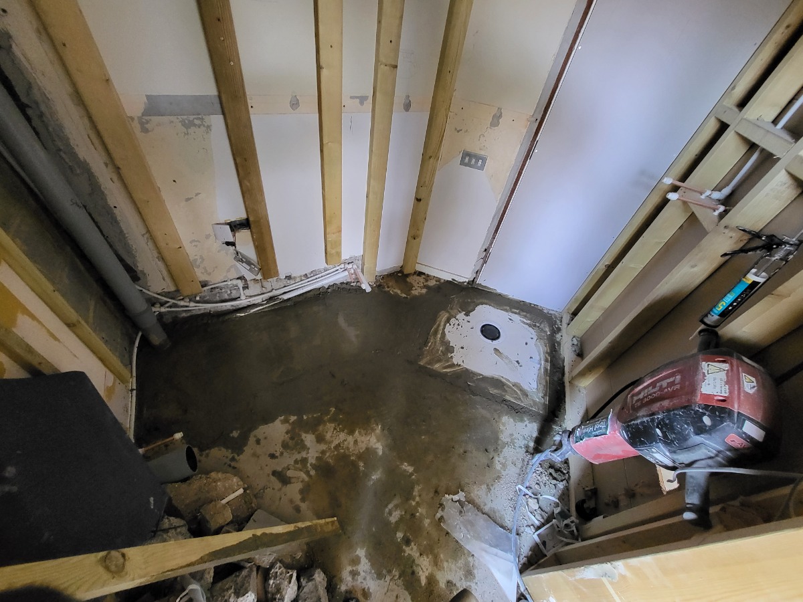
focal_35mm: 13
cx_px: 402
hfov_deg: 106.2
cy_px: 301
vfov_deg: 89.9
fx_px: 302
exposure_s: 1/33
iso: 640
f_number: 2.2
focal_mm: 1.74
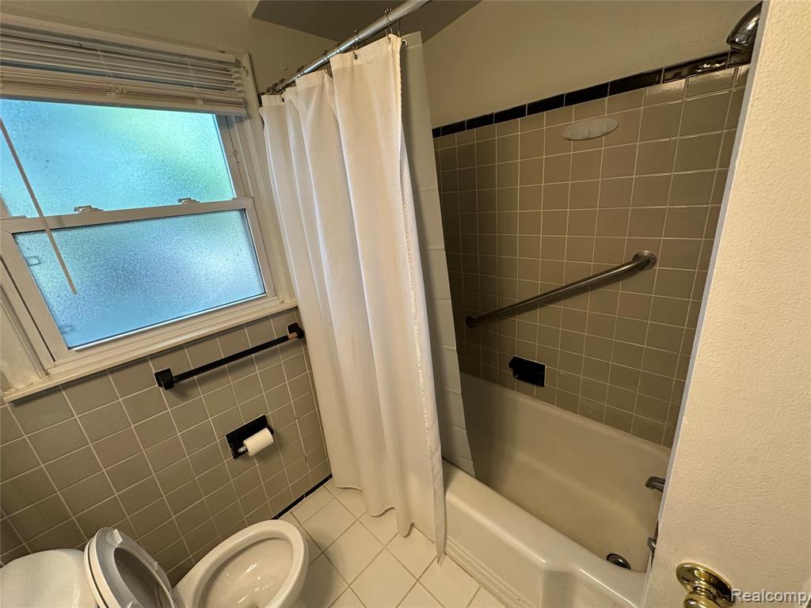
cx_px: 406
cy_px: 304
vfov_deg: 85.7
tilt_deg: -17.9
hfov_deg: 102.1
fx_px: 328
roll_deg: +5.8
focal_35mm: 14
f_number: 2.2
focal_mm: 2.22
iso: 250
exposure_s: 1/120
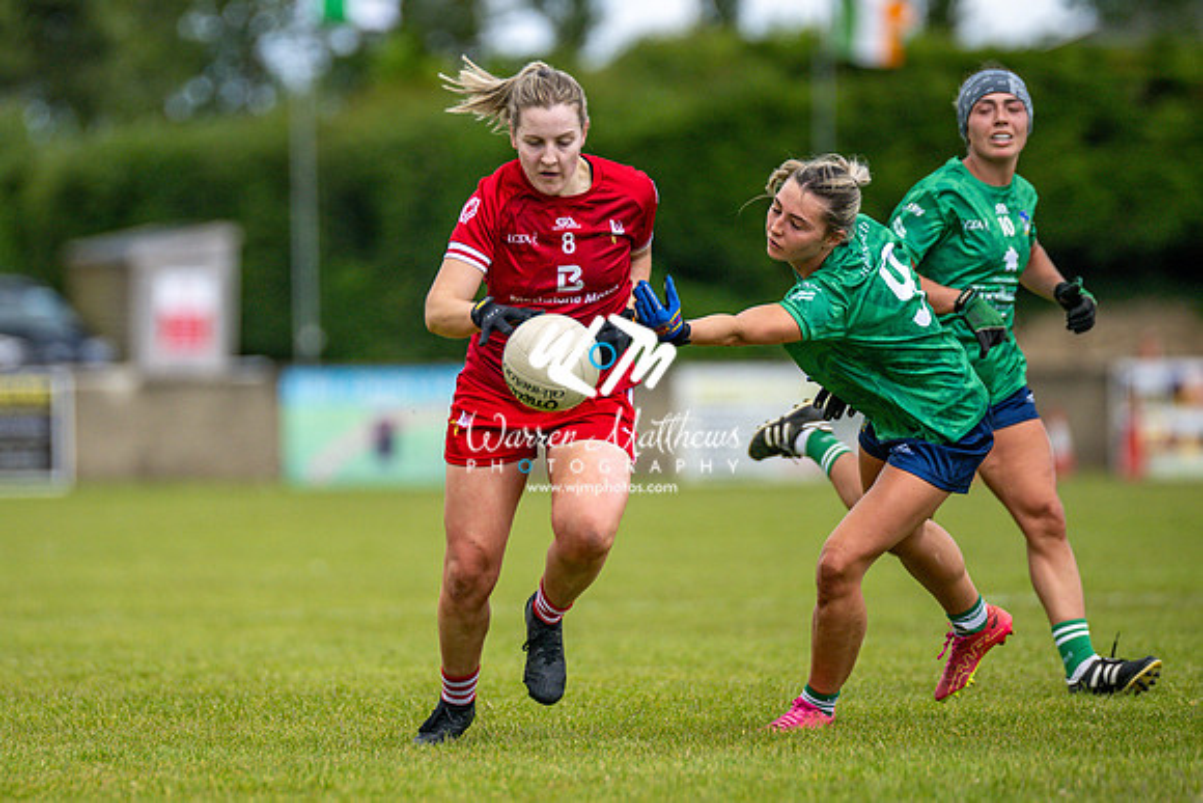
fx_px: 14552
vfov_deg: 3.2
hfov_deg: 4.7
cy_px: 402
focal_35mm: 435
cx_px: 330
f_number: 2.8
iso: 400
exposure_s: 1/6400
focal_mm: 300
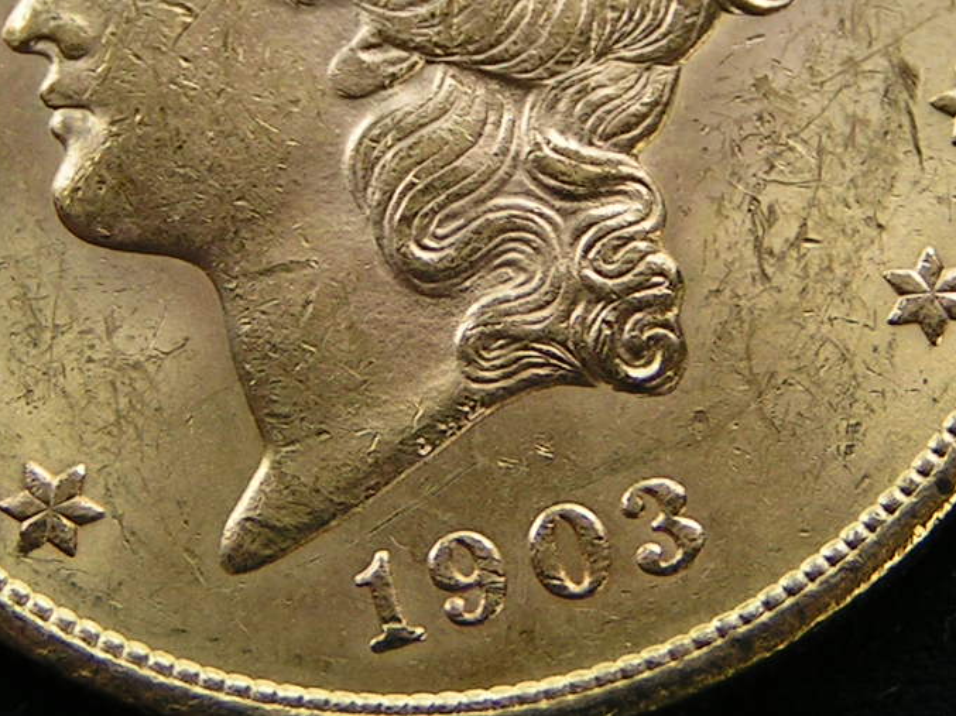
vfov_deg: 9.9
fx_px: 4113
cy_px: 113
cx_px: 439
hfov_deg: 13.3
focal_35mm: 149
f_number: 4
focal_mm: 9.7
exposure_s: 1/80
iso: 50
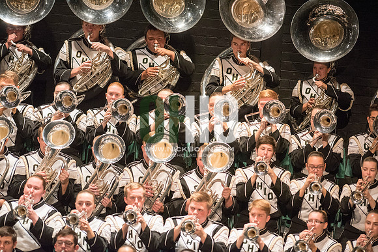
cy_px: 126
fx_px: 3151
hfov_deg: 6.9
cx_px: 189
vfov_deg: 4.6
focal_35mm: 300
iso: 4000
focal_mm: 300
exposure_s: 1/500
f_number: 2.8
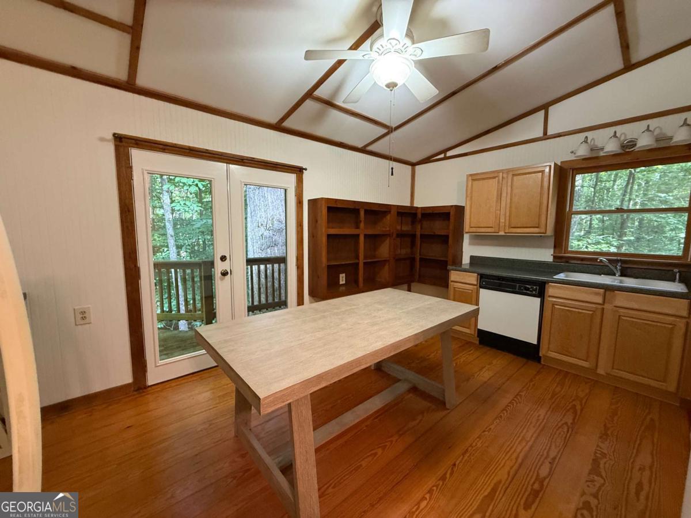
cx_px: 346
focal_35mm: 14
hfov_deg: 102.1
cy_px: 259
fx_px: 279
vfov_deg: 85.7
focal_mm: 2.22
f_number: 2.2
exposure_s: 1/60
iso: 400
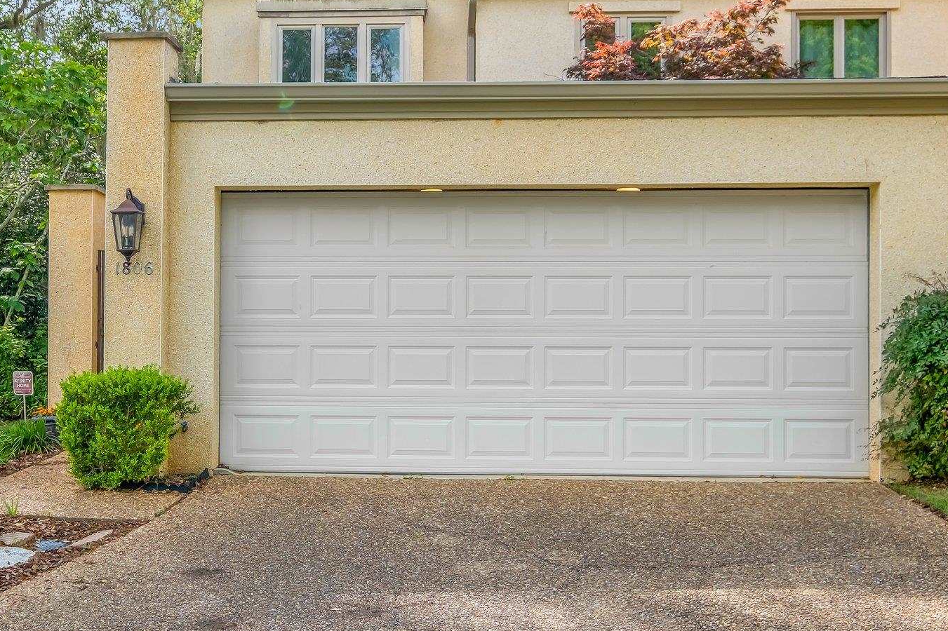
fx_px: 1237
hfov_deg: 41.8
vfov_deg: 28.6
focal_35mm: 47
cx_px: 385
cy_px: 341
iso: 400
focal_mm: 20.9
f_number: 8
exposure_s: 1/210
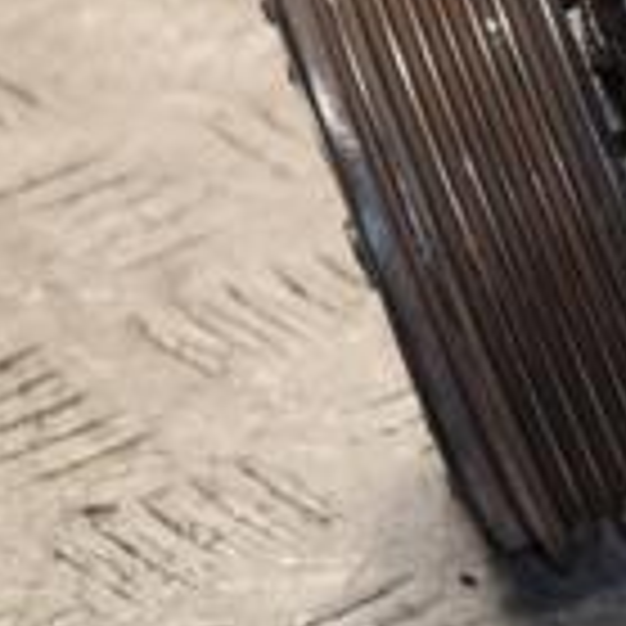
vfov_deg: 4.6
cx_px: 973
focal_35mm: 384
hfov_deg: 4.5
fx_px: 7857
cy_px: -18
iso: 800
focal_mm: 70
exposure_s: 1/100
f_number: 5.3
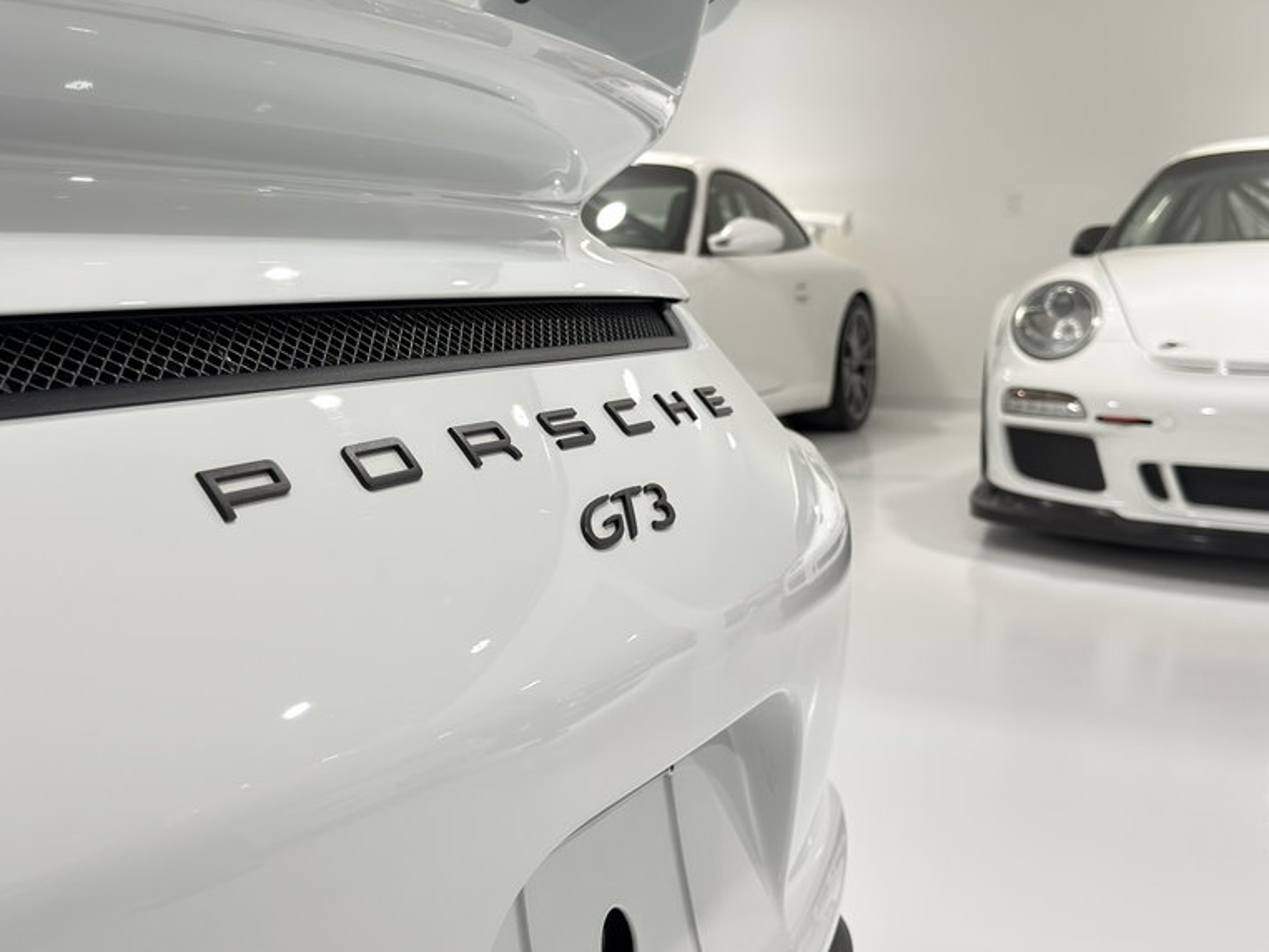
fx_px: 1723
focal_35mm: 47
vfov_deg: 30.8
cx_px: 511
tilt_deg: -5.1
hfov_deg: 40.3
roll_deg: -0.5
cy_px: 416
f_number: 1.78
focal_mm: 6.76
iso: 100
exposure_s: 1/120
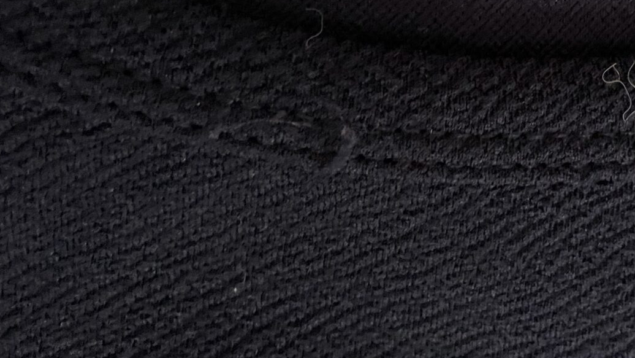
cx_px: 574
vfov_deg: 19.9
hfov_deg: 35.0
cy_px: -95
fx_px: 943
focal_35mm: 56
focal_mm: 4.2
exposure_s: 1/30
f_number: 1.6
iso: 800
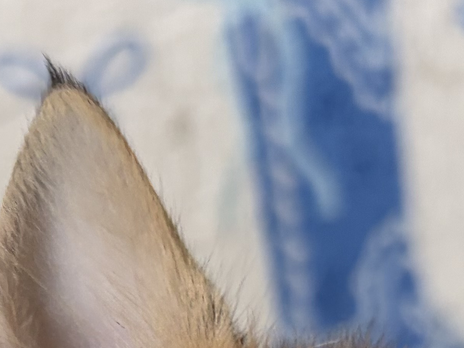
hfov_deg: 15.7
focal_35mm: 123
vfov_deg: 10.7
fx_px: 1649
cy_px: 759
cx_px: 6
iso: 125
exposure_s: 1/94
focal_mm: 5.96
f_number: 1.6
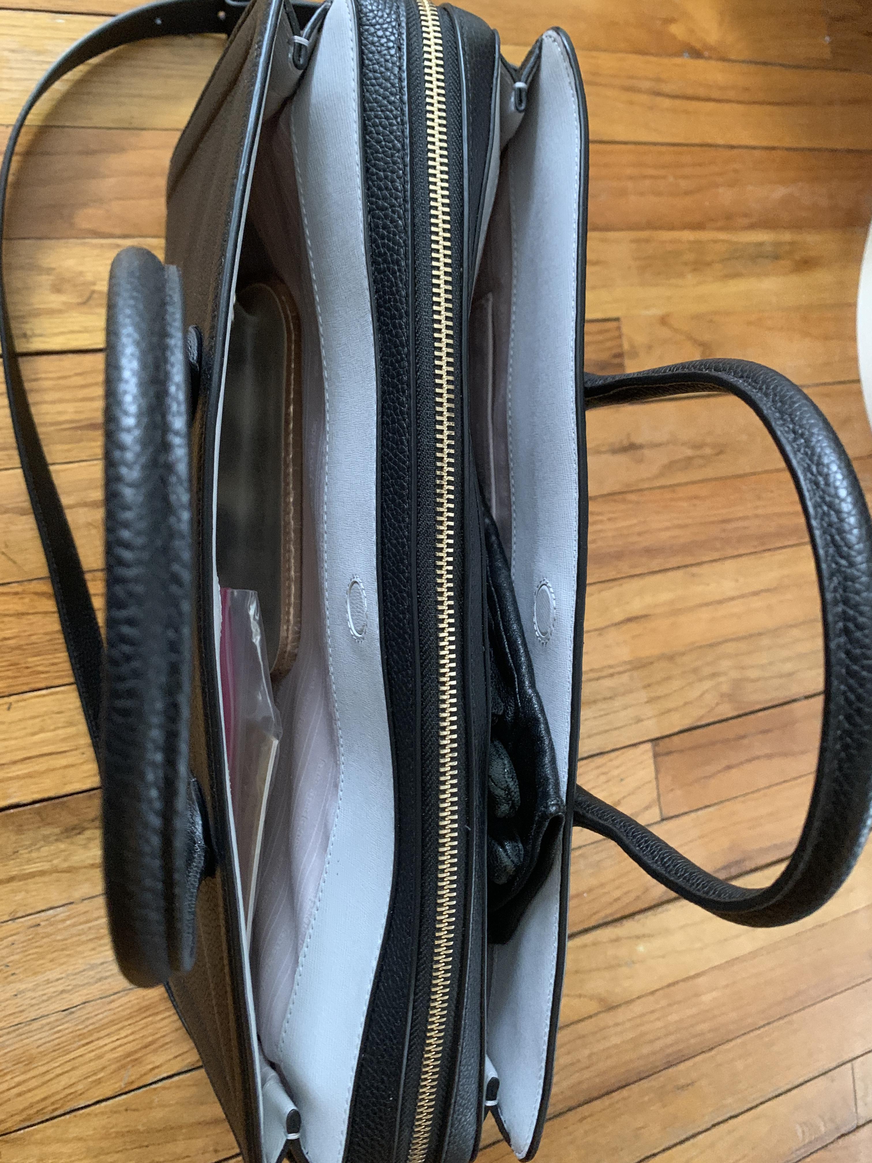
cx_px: 436
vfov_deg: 67.3
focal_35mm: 26
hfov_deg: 53.1
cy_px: 582
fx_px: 873
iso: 400
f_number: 1.8
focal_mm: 4.25
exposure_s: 1/32
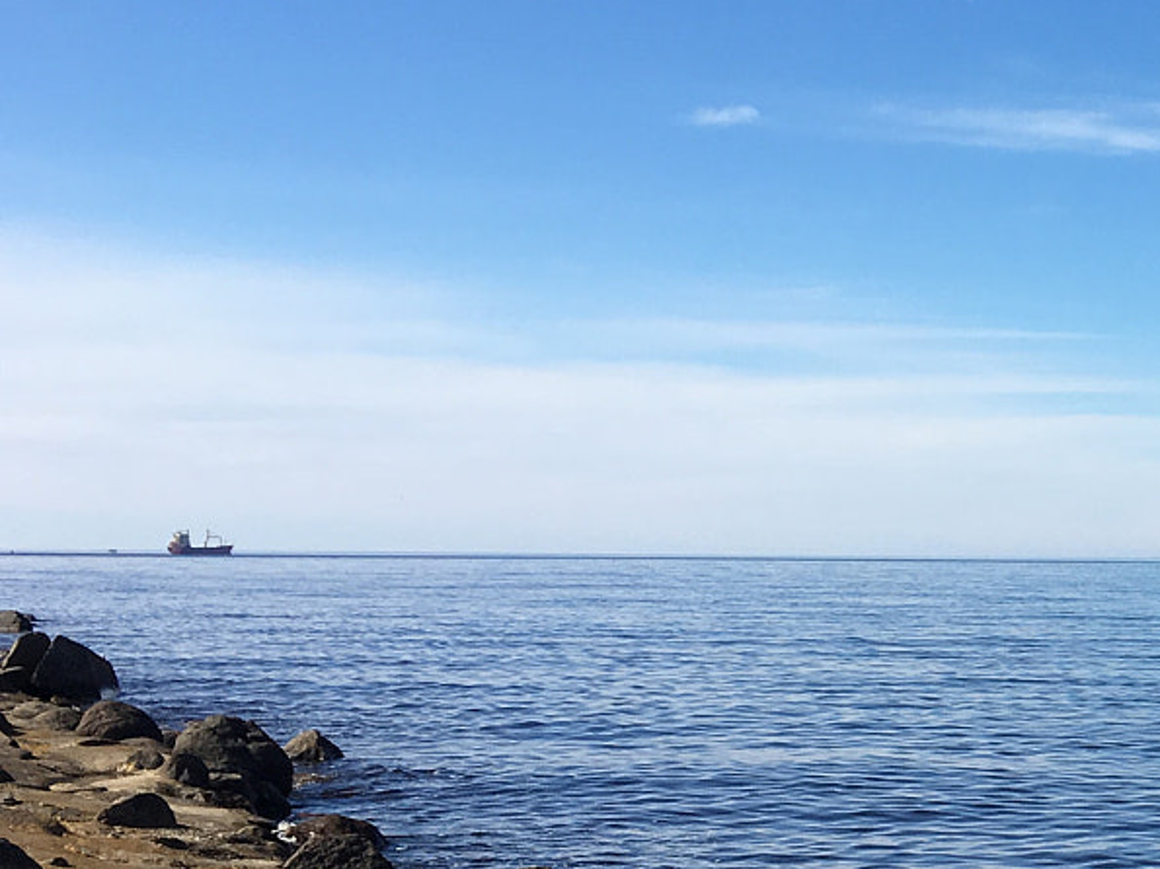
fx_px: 2613
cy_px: 532
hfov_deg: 22.4
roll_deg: +0.0
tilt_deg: +1.6
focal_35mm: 78
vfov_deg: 18.9
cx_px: 1513
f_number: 2.2
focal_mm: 4.15
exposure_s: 1/1972
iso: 25
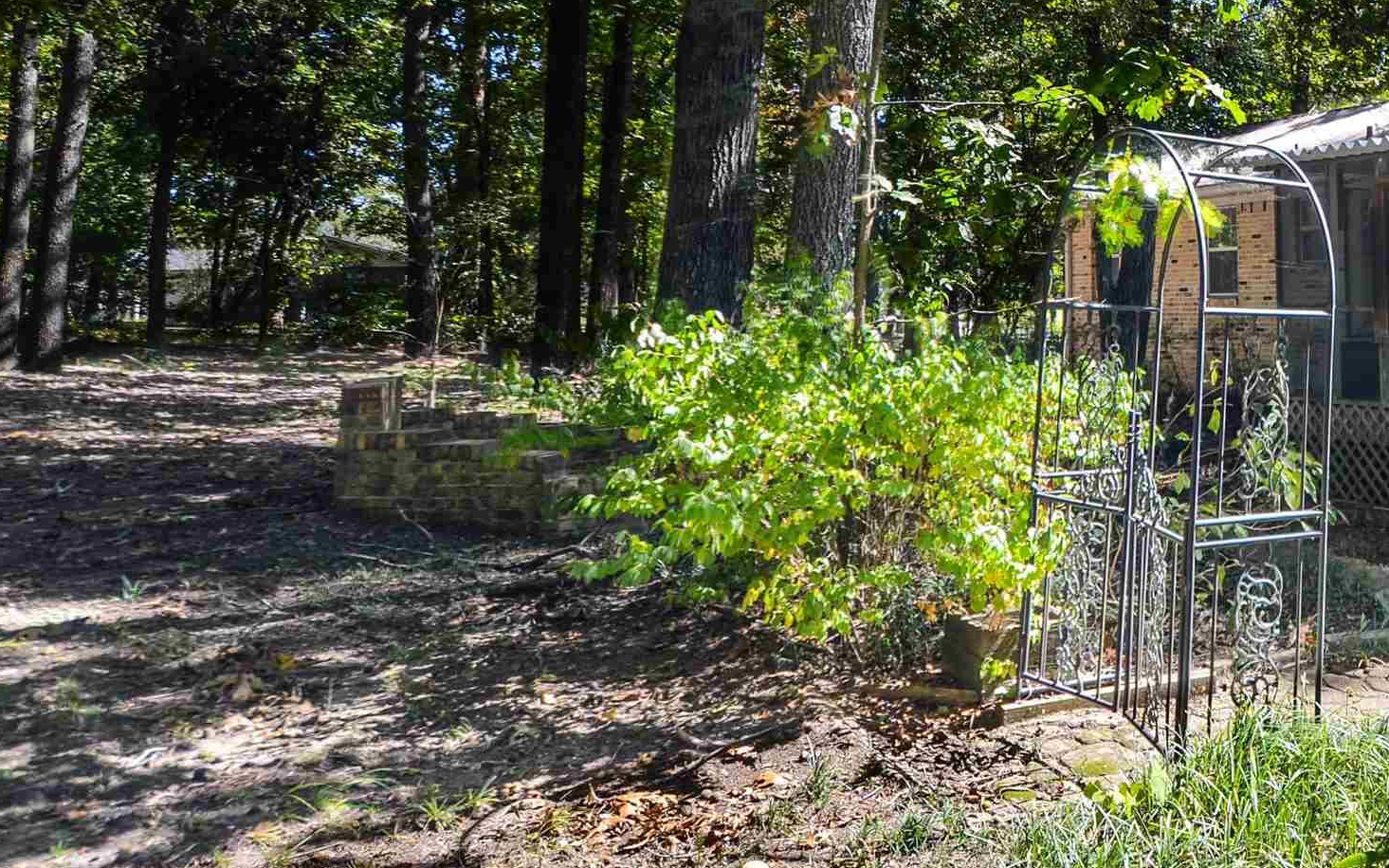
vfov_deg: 37.4
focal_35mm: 32
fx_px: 1211
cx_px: 1376
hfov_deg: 49.3
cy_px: 124
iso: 160
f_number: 5.6
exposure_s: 1/125
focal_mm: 10
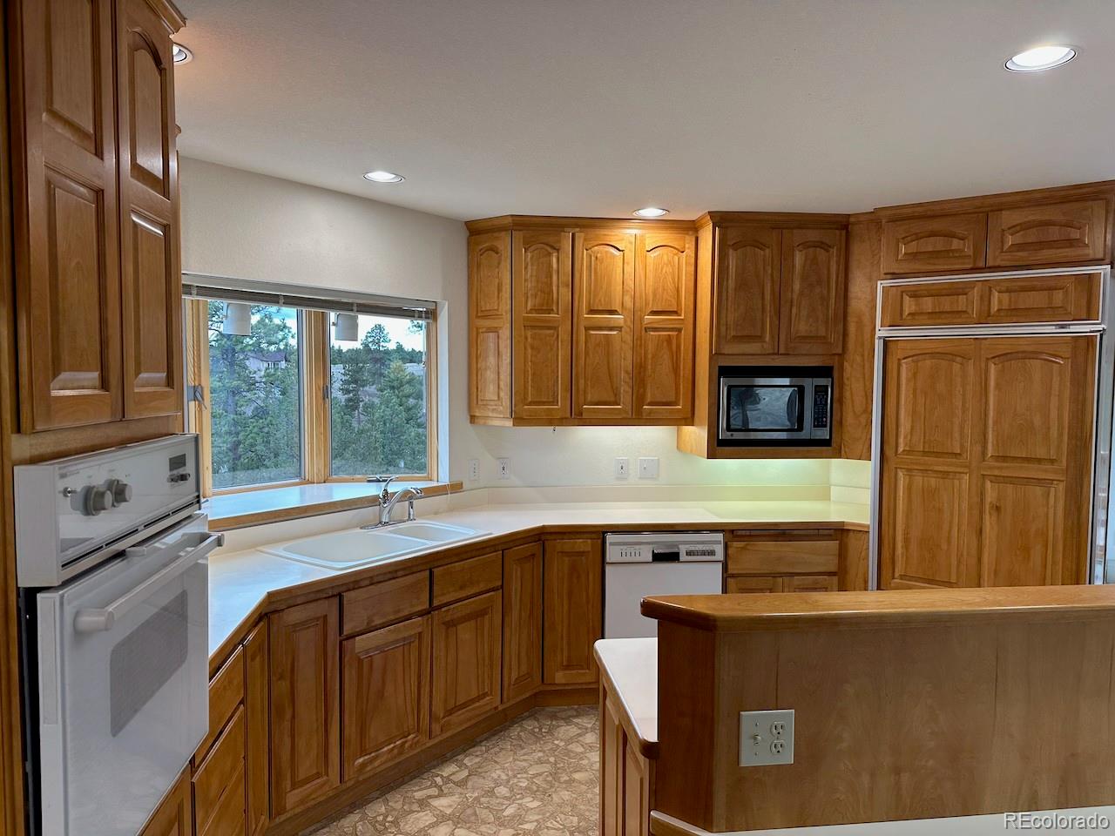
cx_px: 558
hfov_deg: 71.6
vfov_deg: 56.8
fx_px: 773
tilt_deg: -3.1
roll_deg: -0.4
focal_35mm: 24
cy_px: 418
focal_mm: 6.86
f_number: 1.78
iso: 80
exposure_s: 1/120
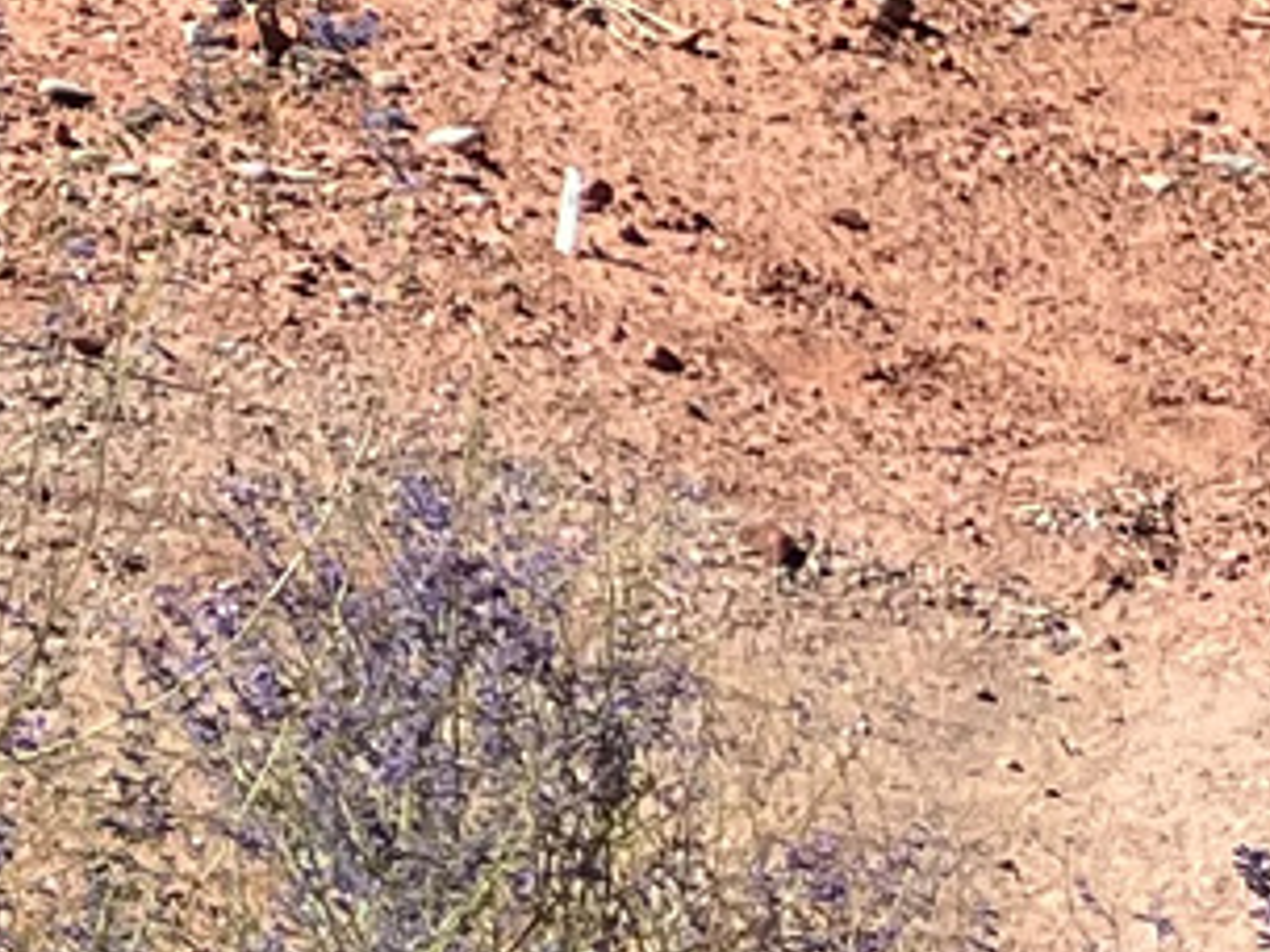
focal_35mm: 175
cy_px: -1679
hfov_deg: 9.3
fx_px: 6420
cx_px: -2331
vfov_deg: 7.6
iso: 50
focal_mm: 5.1
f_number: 1.6
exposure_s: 1/3215
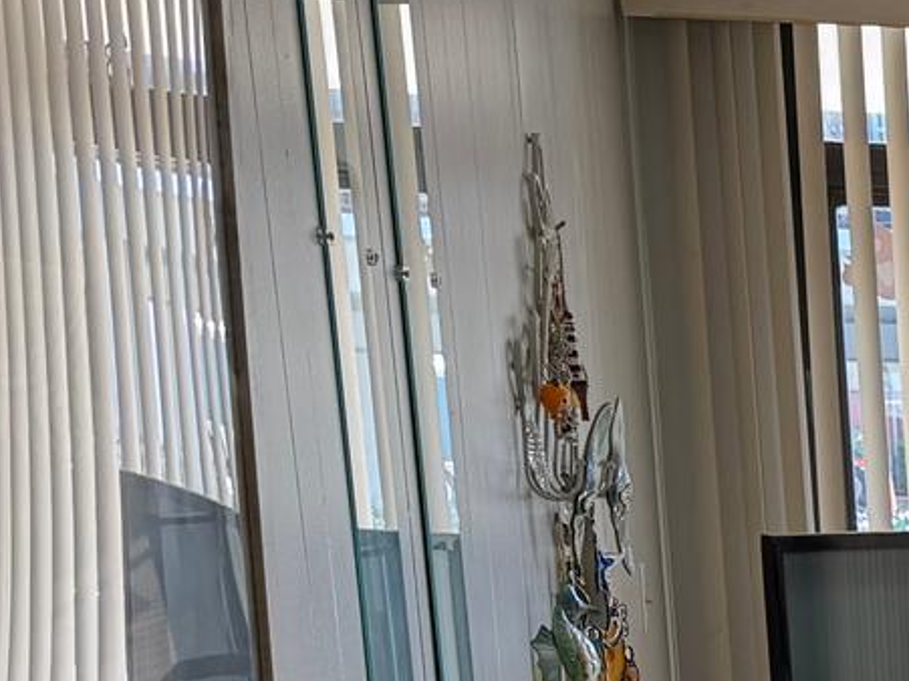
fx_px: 2862
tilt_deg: -14.4
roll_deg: -0.9
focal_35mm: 109
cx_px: 1812
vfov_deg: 12.7
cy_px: 1116
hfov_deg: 14.8
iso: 80
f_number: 1.78
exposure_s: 1/120
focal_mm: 6.76
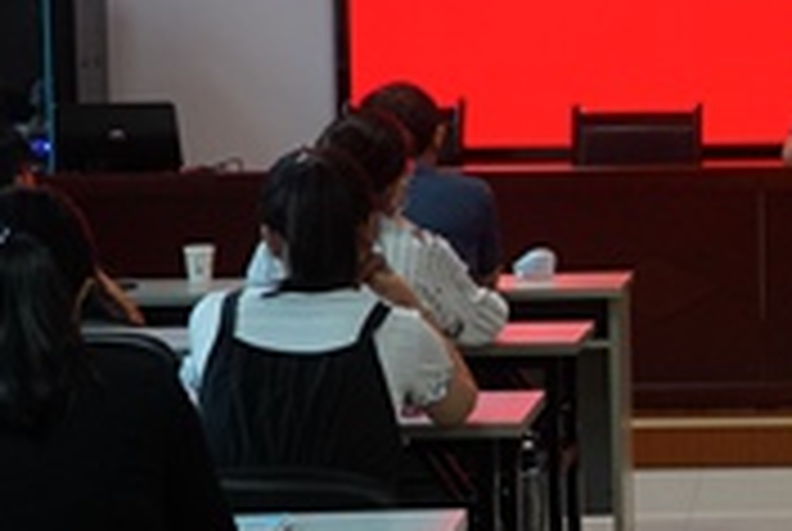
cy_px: 313
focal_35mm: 119
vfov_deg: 11.6
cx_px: 972
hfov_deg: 16.4
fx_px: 2622
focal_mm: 28
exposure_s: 1/160
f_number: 4
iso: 2000
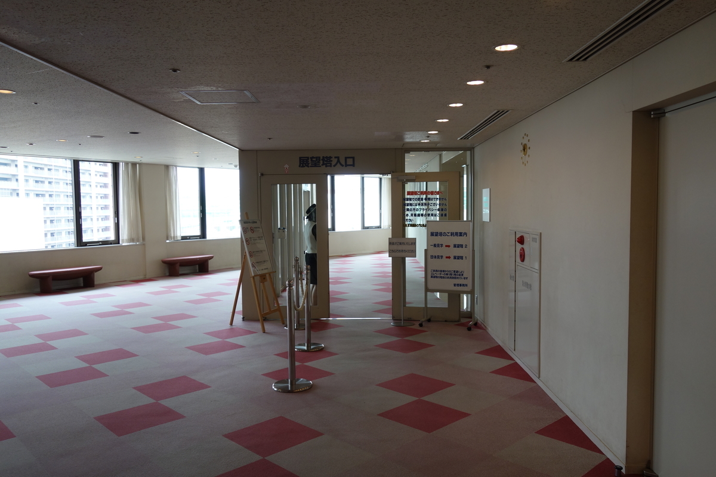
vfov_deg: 46.4
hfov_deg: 65.5
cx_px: 358
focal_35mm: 28
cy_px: 238
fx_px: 557
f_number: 2.8
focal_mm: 10.4
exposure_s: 1/100
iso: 125
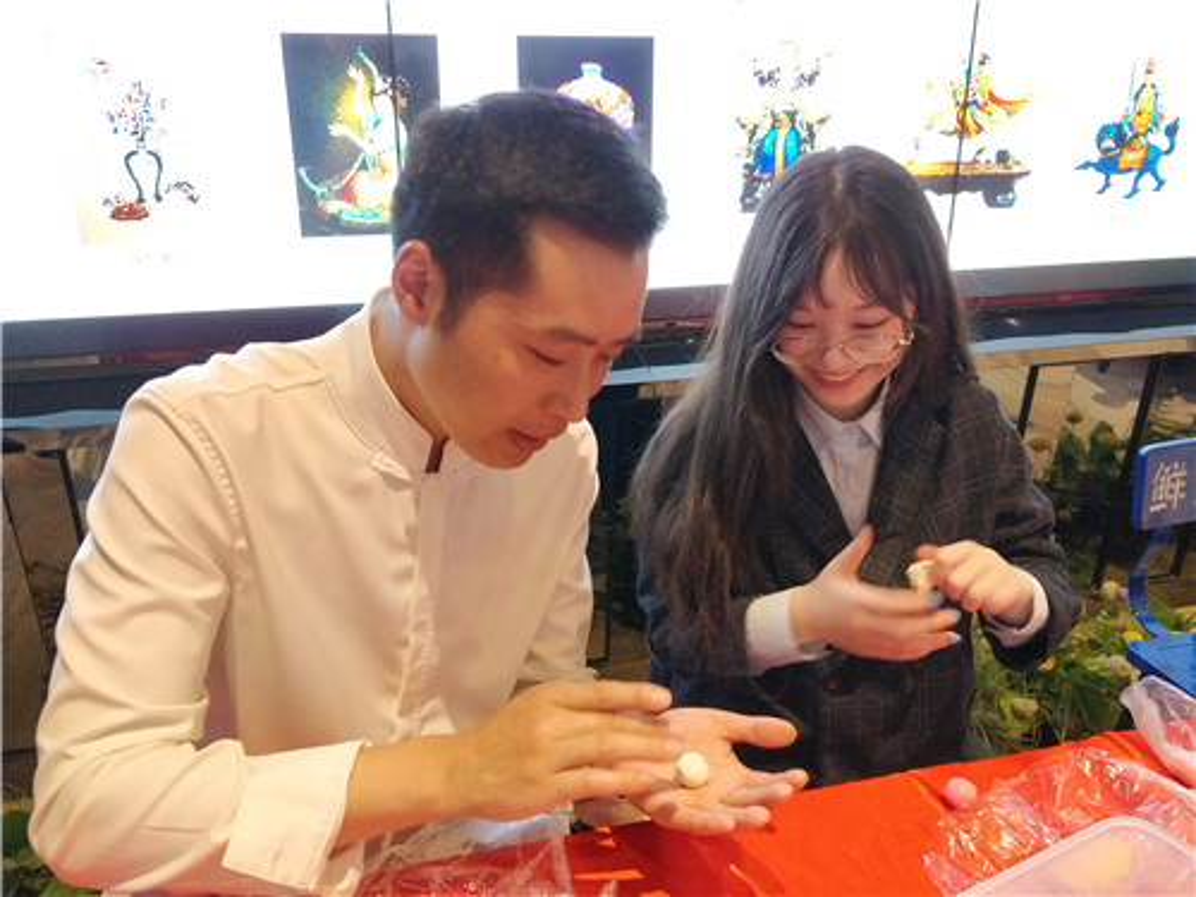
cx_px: 598
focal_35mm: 24
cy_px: 448
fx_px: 829
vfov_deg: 56.8
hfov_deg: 71.6
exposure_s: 1/33
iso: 1600
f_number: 1.7
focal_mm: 4.1
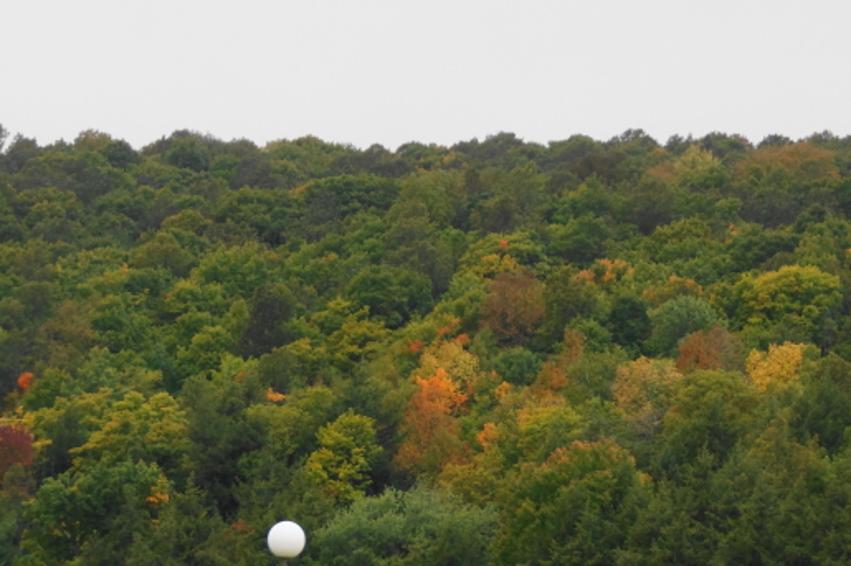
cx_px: 447
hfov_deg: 7.9
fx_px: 6191
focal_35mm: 262
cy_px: 356
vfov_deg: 5.2
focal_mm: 90
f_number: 5.6
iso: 500
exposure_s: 1/160
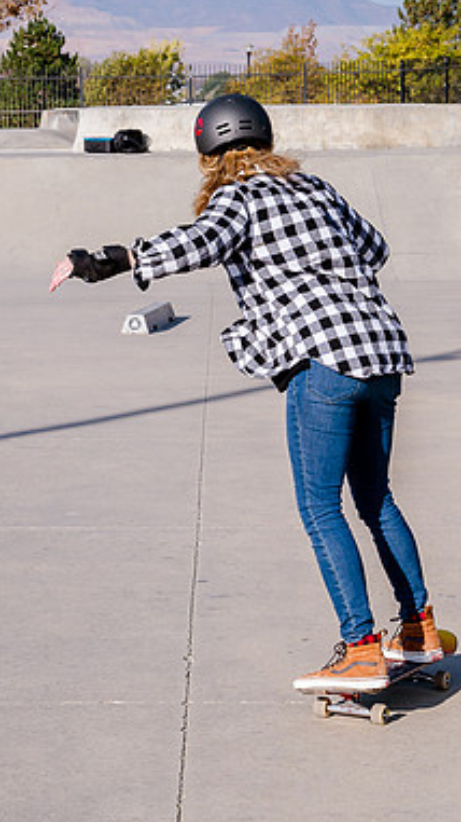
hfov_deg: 10.4
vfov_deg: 18.5
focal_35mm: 116
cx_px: 265
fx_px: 2524
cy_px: 345
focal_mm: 52
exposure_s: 1/640
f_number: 10
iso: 200
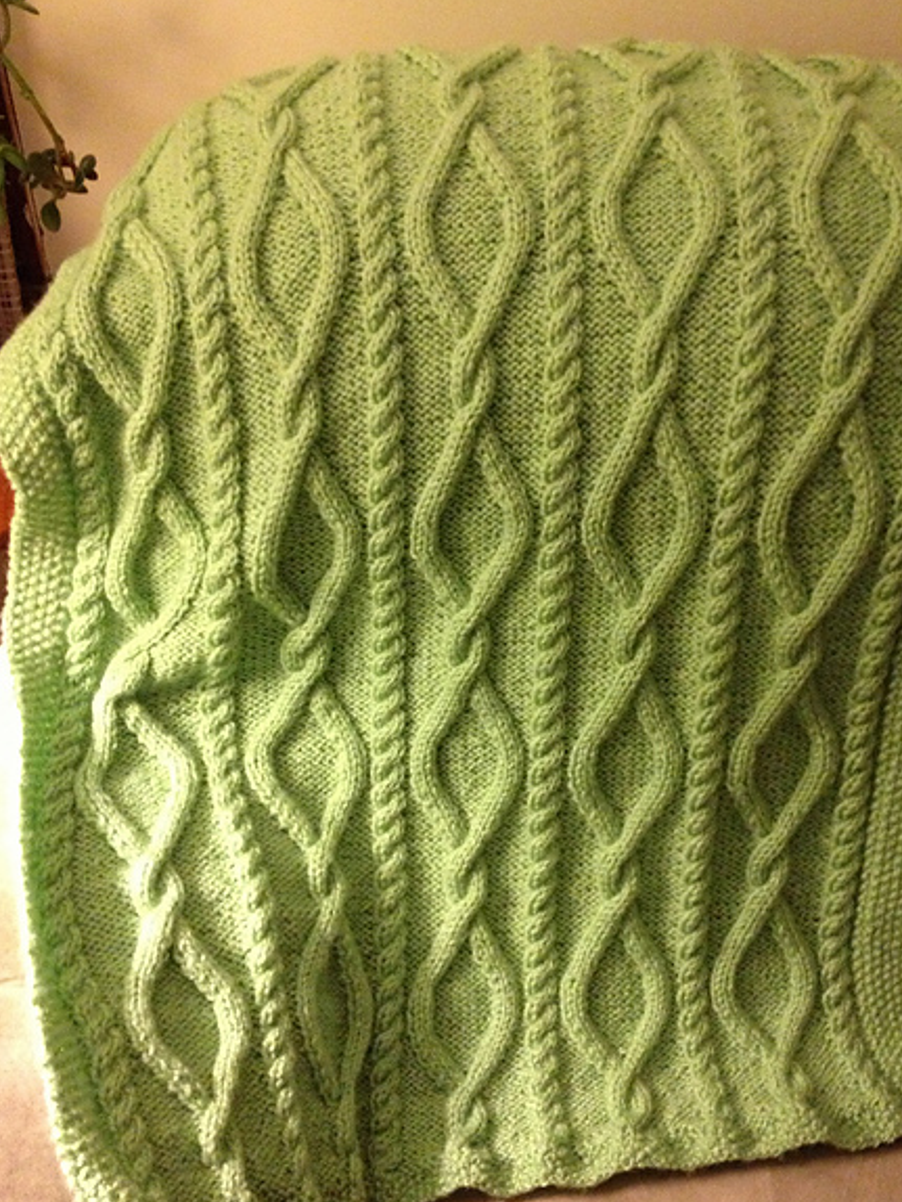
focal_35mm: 39
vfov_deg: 47.8
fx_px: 1354
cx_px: 486
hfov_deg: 36.8
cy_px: 607
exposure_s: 1/15
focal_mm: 4.28
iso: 500
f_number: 2.4
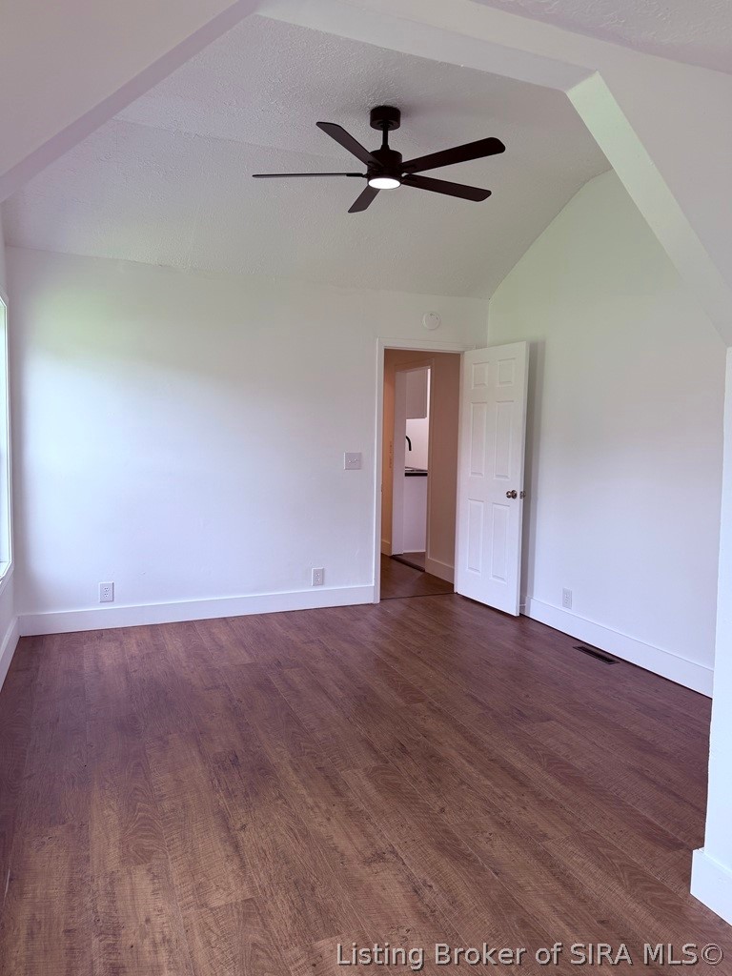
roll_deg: -1.3
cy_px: 488
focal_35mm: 24
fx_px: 677
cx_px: 366
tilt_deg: -4.8
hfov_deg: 56.8
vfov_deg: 71.6
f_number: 1.78
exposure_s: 1/174
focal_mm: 6.76
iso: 64
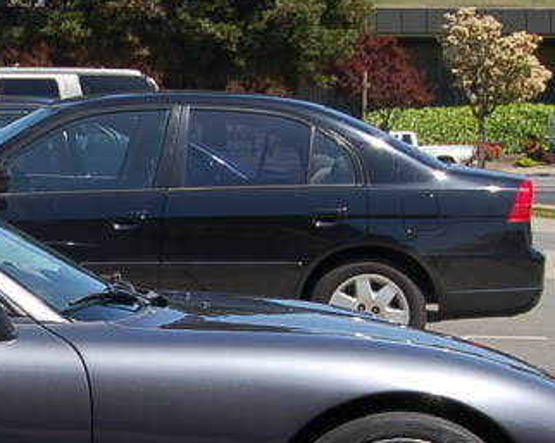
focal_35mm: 156
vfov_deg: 9.8
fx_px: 2568
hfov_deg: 11.9
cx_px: -189
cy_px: 329
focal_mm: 35
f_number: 9
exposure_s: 1/320
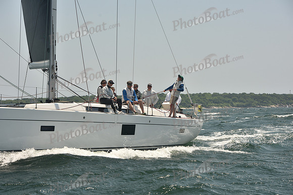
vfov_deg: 14.4
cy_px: 98
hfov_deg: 21.5
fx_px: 773
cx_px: 146
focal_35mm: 95
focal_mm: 95
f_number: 7.1
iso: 250
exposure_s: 1/640
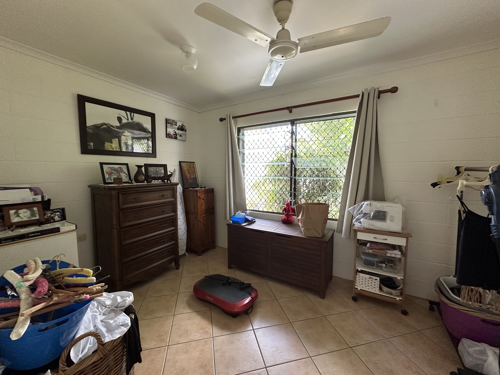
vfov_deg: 85.7
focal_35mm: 14
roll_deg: -0.6
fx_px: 202
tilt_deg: -4.0
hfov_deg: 102.1
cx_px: 250
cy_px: 188
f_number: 2.2
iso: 200
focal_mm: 2.22
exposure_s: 1/99
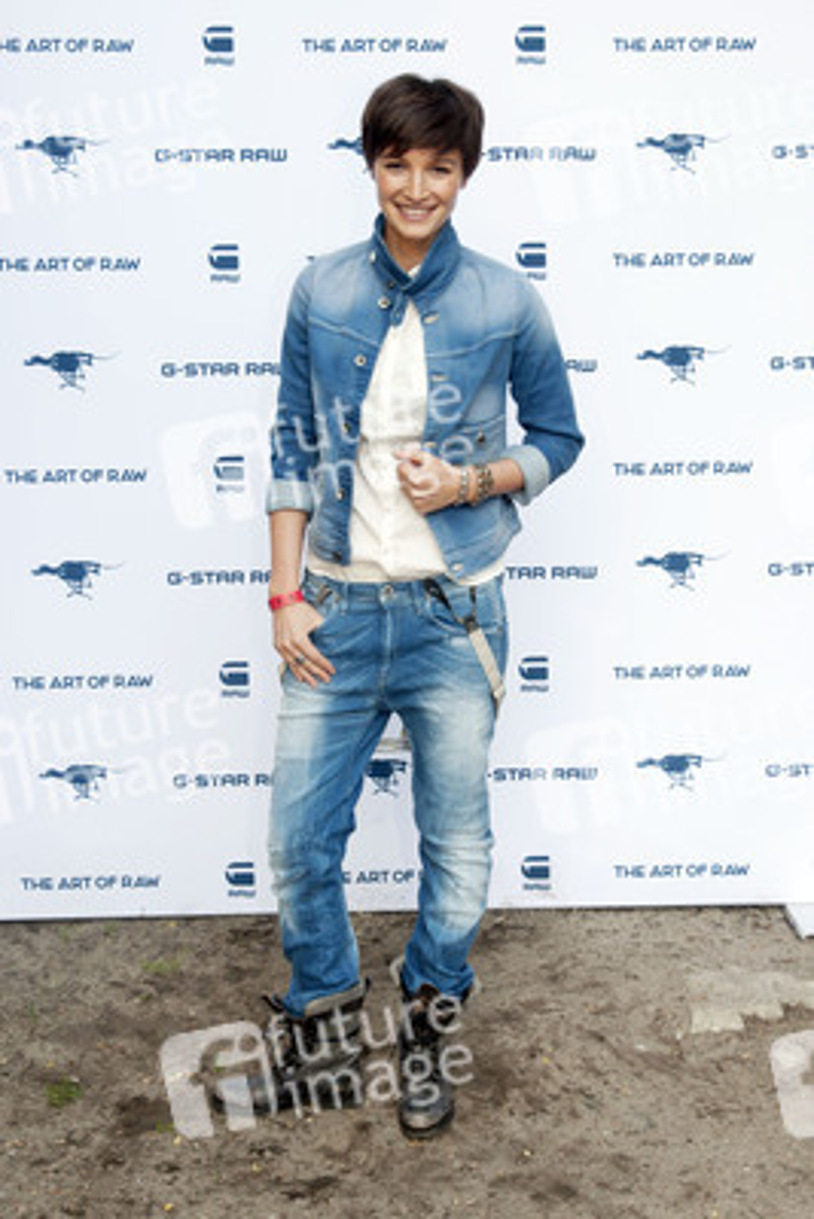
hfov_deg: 29.9
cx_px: 407
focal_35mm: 45
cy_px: 610
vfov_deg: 43.6
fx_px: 1525
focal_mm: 30
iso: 400
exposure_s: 1/100
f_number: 6.3
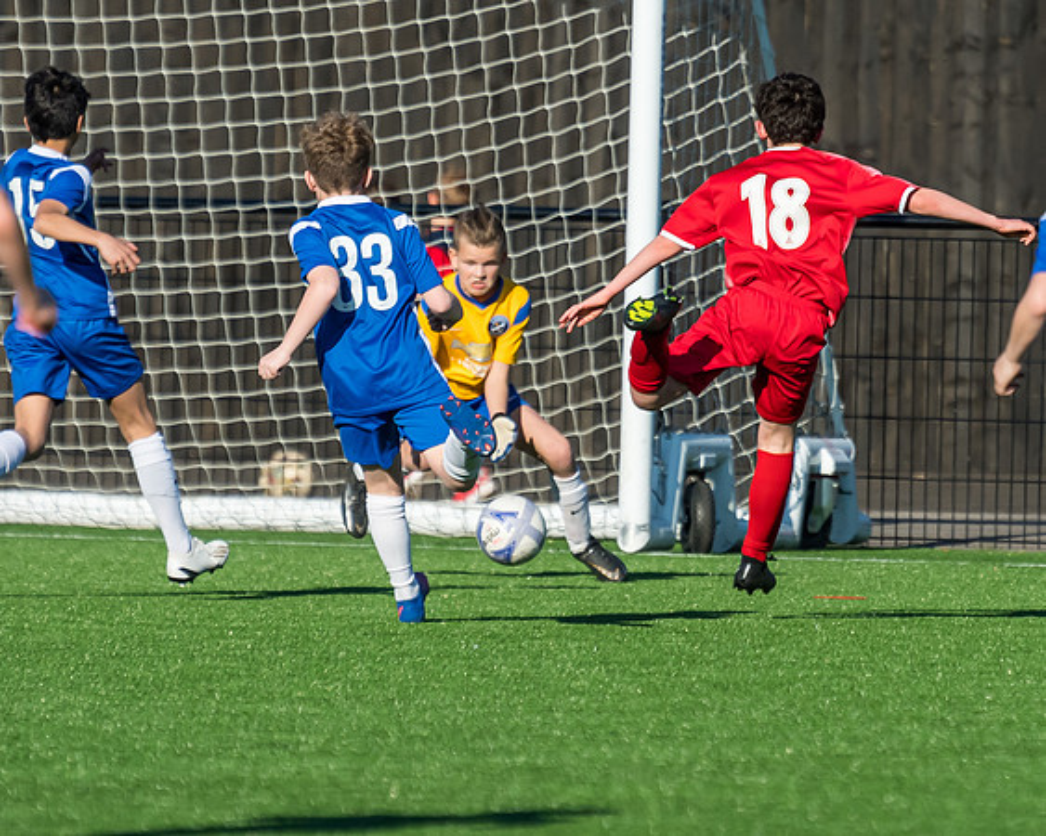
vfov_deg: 2.2
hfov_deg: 2.8
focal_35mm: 688
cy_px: 602
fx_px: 21290
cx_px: 641
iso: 400
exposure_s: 1/4000
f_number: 4.5
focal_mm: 280
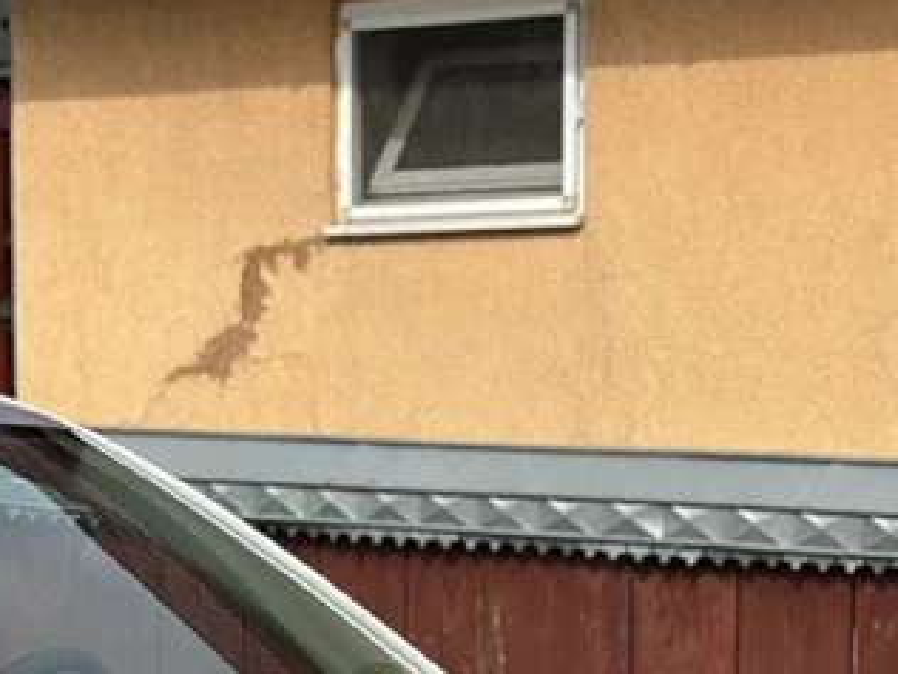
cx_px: -114
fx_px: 3943
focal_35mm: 152
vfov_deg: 9.6
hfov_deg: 12.7
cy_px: 921
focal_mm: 6.86
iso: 100
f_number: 1.78
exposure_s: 1/5000
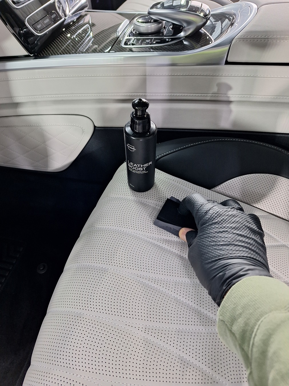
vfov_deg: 73.9
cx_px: 144
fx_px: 256
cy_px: 193
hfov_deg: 58.9
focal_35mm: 23
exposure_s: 1/50
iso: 200
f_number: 1.8
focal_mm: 5.54
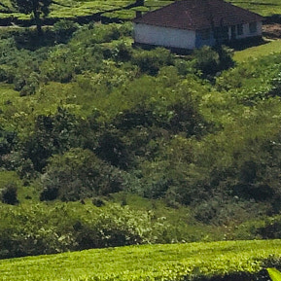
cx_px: -334
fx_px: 1304
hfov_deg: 10.9
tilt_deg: +5.6
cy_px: -258
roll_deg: -3.3
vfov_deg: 11.3
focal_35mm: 142
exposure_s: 1/3968
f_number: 2.2
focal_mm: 4.15
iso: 32
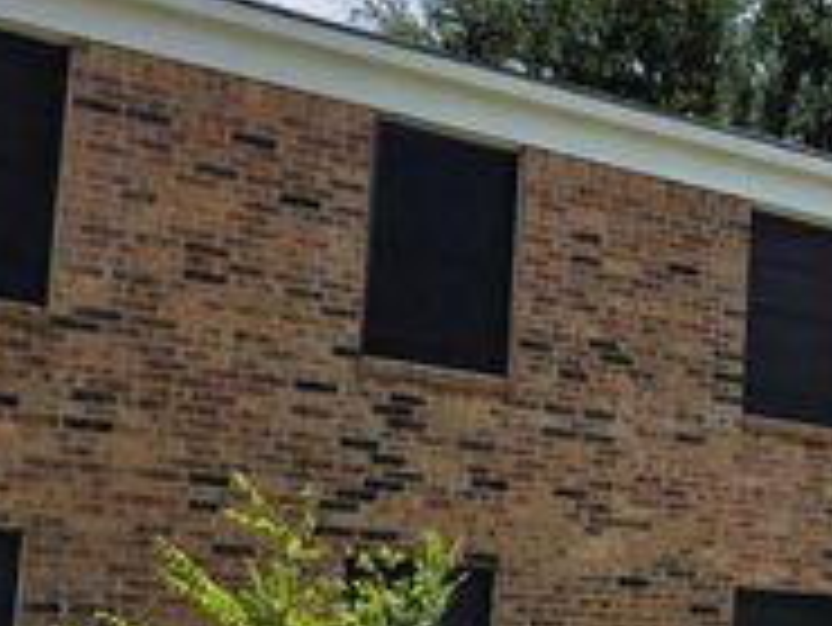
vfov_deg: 23.0
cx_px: 989
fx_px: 1491
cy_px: 588
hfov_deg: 27.5
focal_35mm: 62
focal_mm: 6.3
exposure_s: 1/6809
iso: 80
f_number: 1.7
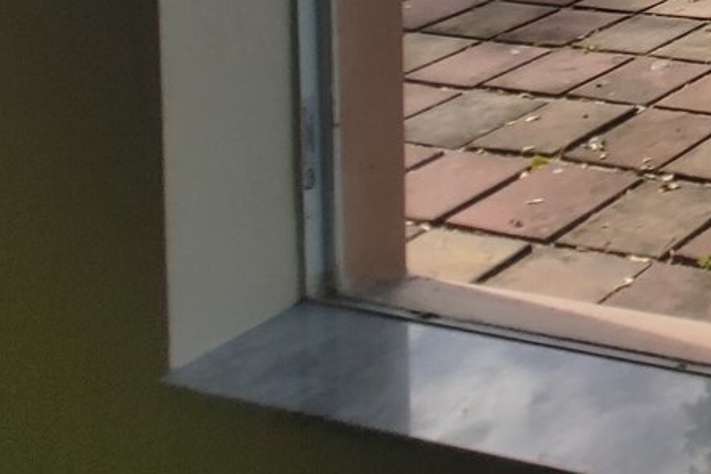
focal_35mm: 56
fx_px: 1106
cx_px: 1228
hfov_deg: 23.0
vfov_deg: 19.4
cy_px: -329
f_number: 1.9
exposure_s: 1/592
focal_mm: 1.78
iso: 50
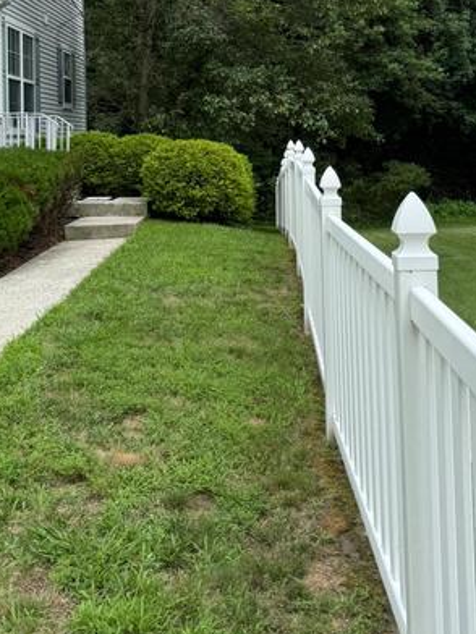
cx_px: 304
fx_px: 862
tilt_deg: +6.2
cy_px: 87
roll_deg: +2.5
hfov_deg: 30.7
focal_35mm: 47
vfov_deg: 38.2
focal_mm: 6.76
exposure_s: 1/2110
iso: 100
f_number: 1.78
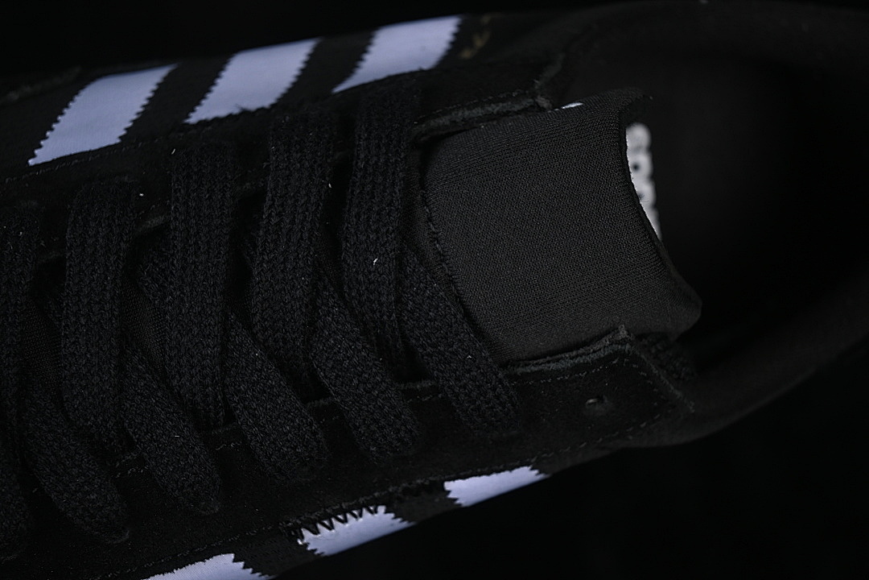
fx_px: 1810
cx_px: 434
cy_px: 290
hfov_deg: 27.0
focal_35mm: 75
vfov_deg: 18.2
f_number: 6.3
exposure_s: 1/50
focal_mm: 50
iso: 160
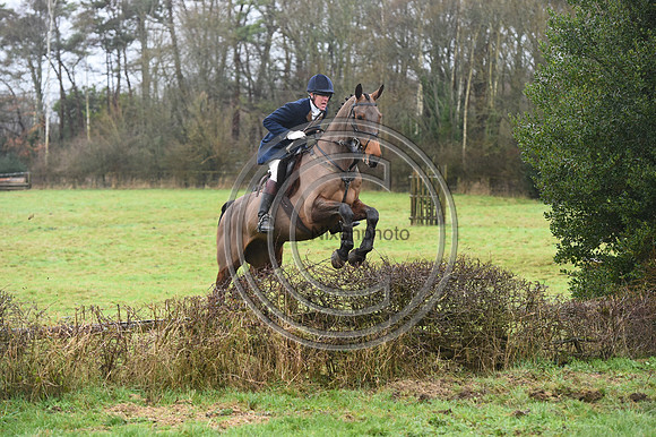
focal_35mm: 112
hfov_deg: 18.3
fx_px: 2040
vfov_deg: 12.2
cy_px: 218
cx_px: 328
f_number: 4
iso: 2500
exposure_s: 1/1250
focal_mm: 112
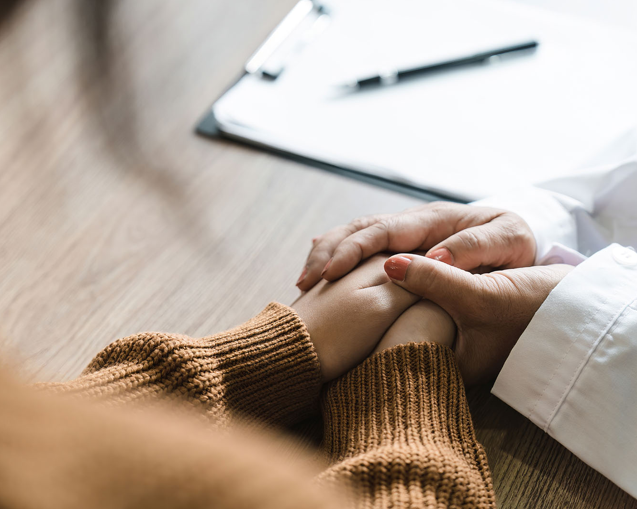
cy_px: 254
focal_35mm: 79
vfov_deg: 19.4
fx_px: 1489
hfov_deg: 24.1
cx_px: 309
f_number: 2.8
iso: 500
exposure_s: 1/320
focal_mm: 70
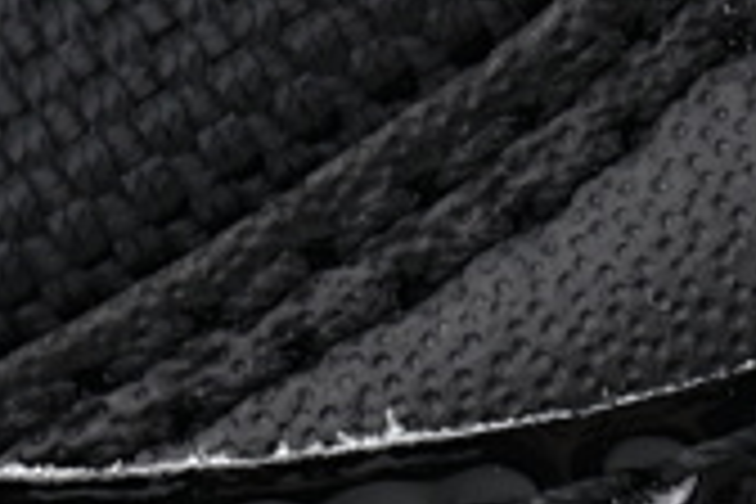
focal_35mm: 648
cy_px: 724
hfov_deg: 3.2
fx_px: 13607
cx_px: 1022
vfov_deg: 2.1
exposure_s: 1/100
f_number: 10
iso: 400
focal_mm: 101
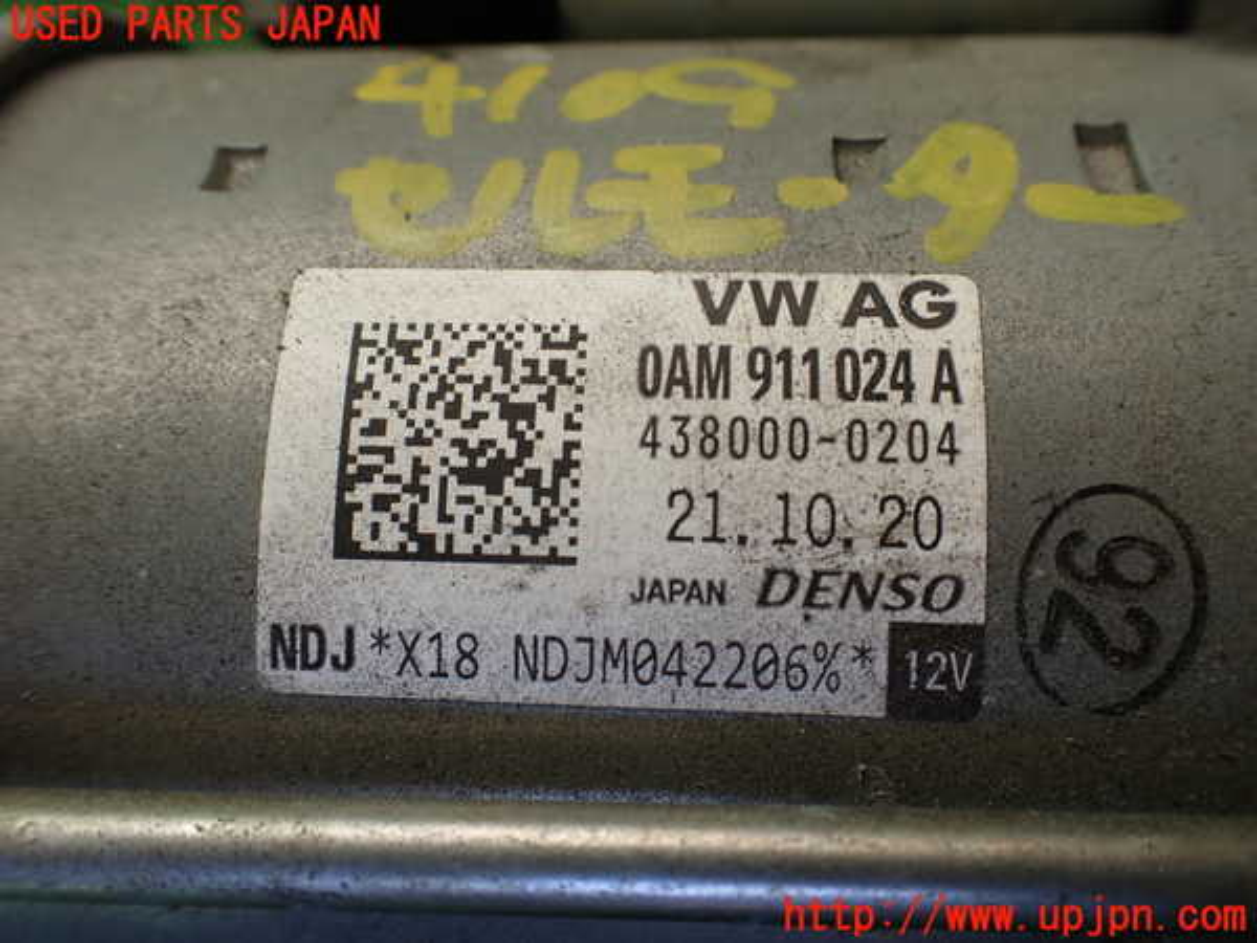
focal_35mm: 30
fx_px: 1089
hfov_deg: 60.0
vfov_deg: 46.8
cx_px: 628
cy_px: 472
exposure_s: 1/125
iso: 100
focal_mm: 5.4
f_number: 3.2
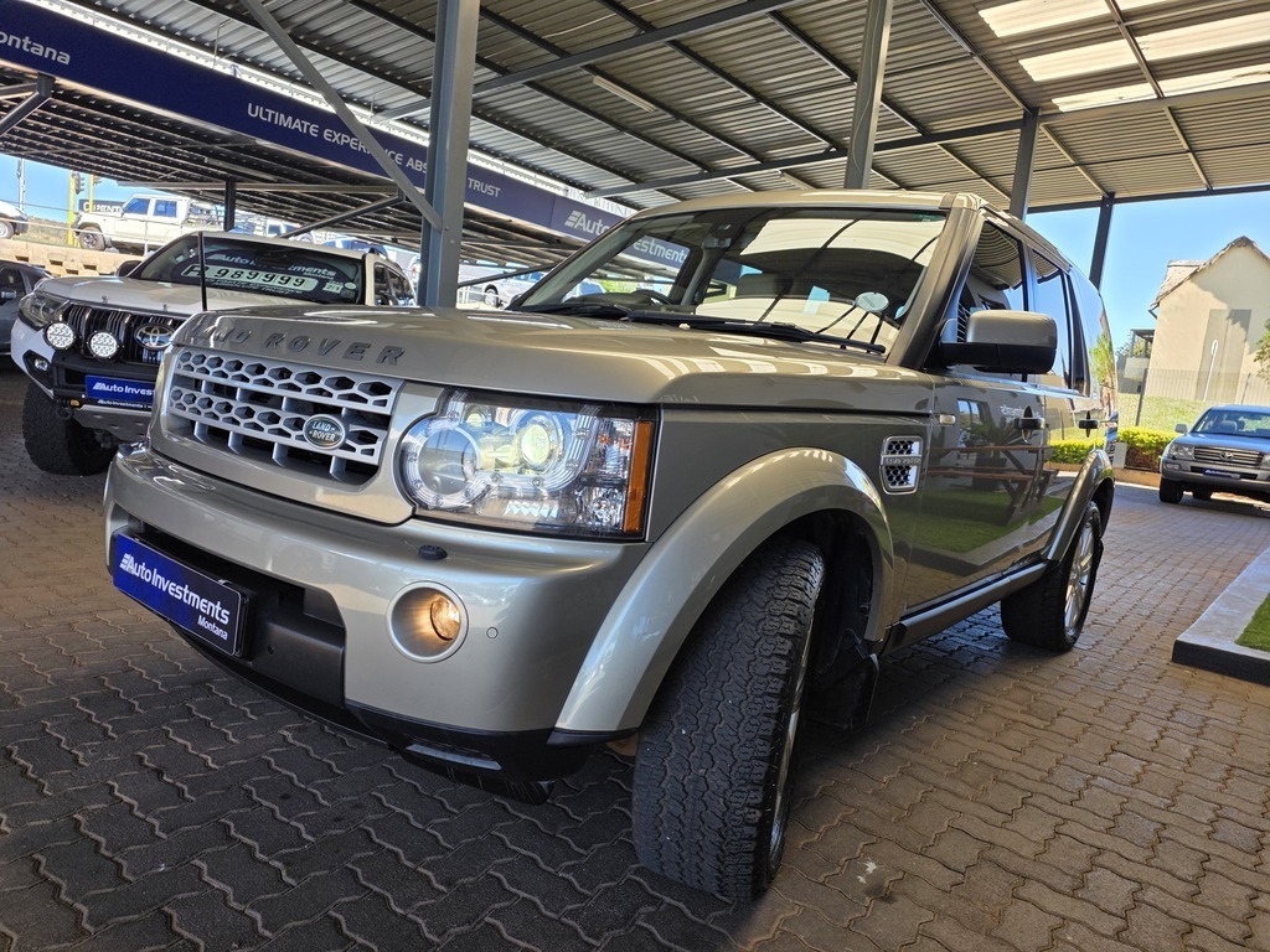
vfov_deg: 58.9
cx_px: 635
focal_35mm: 23
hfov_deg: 73.9
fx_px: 844
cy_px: 476
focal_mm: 6.25
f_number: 1.7
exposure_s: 1/359
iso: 50
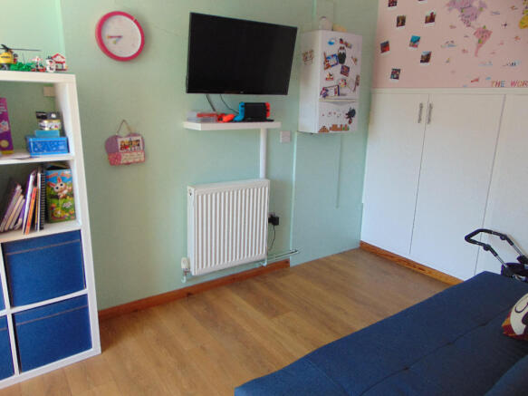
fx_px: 381
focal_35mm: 25
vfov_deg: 54.9
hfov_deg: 69.4
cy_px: 198
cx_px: 264
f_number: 3
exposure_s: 1/40
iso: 100
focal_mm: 4.5
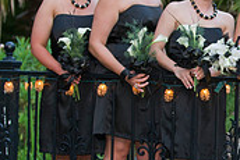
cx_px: 248
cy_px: 89
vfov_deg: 5.4
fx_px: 1688
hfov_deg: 8.1
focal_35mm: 253
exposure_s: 1/125
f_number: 2.8
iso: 1250
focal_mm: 75
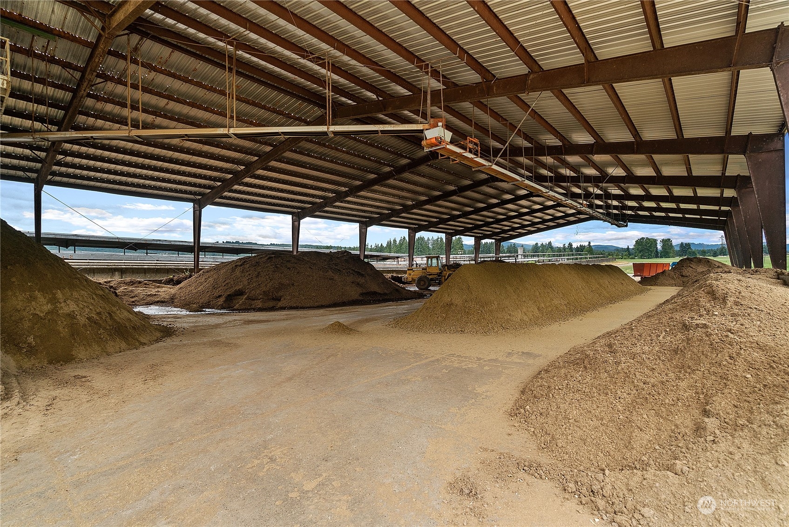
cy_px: 264
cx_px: 394
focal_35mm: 16
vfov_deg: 73.8
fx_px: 351
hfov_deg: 96.7
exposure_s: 1/200
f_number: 5.6
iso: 800
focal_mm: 16
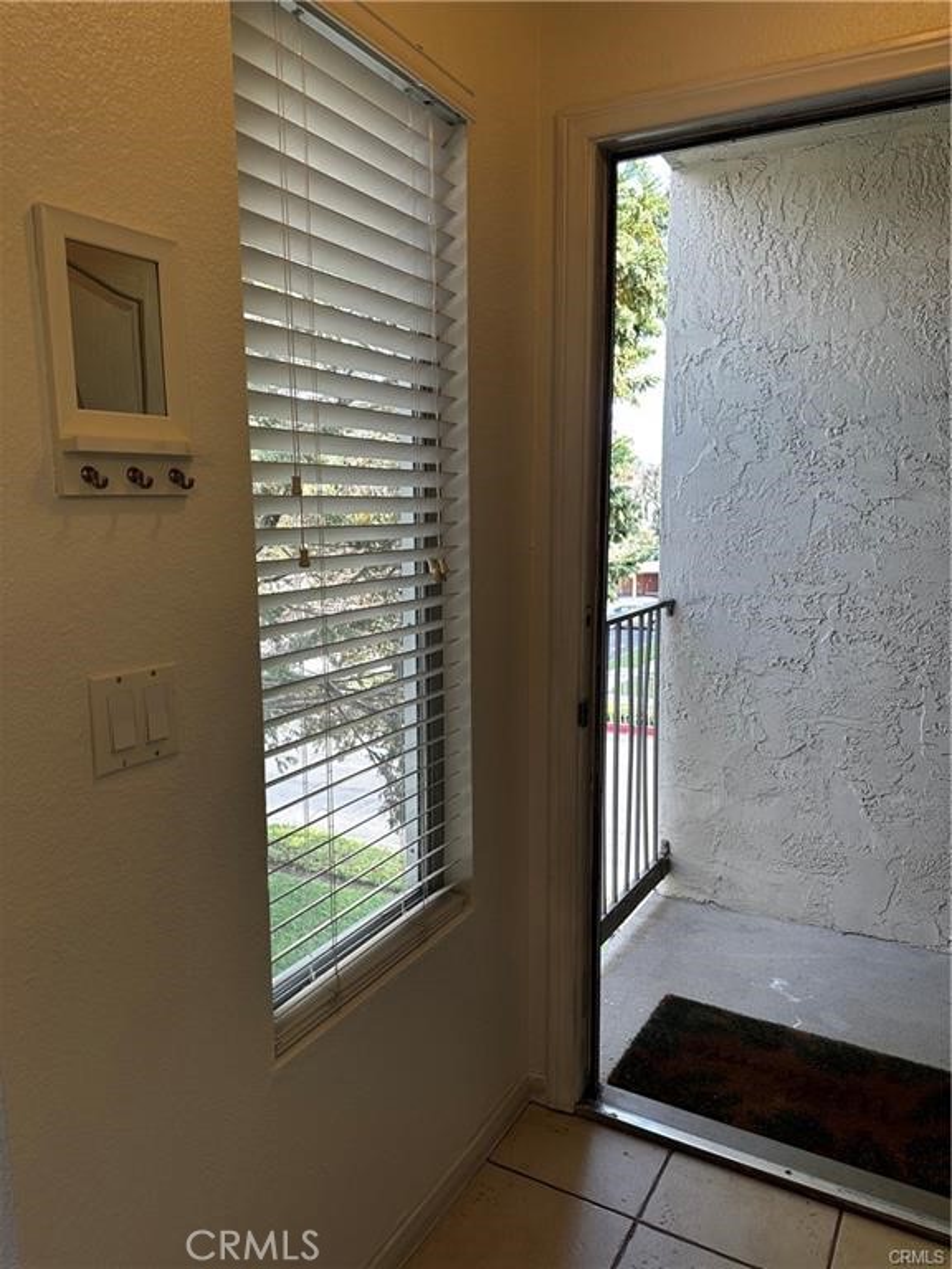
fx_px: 880
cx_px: 476
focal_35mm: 24
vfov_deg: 71.6
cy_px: 634
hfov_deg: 56.8
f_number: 1.78
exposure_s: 1/125
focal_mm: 6.86
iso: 64
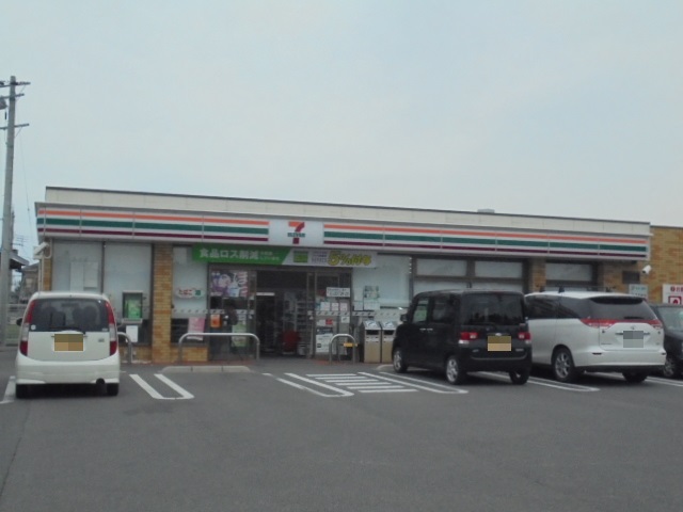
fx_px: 848
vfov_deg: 33.6
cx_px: 342
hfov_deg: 43.9
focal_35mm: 43
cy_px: 256
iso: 400
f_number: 14.1
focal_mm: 7.8
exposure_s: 1/320
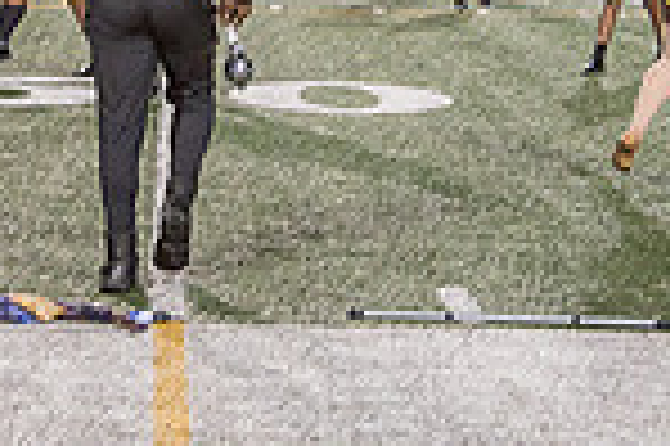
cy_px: 14
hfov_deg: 13.9
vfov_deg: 9.2
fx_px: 2751
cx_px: 211
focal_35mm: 148
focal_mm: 38
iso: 2000
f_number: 4
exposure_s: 1/200
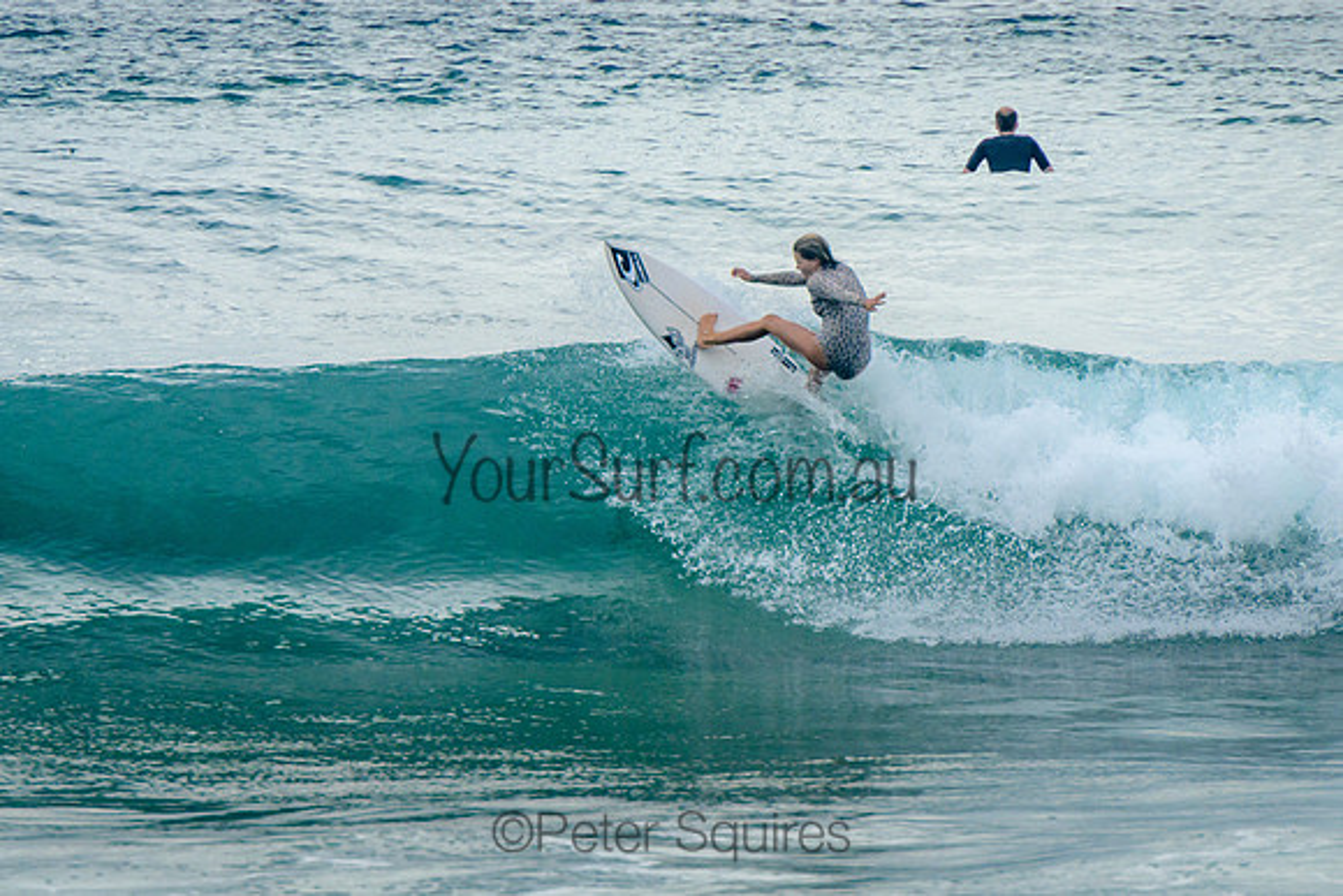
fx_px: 20535
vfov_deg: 2.5
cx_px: 583
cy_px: 437
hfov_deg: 3.7
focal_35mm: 550
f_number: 8
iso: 500
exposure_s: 1/2000
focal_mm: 400
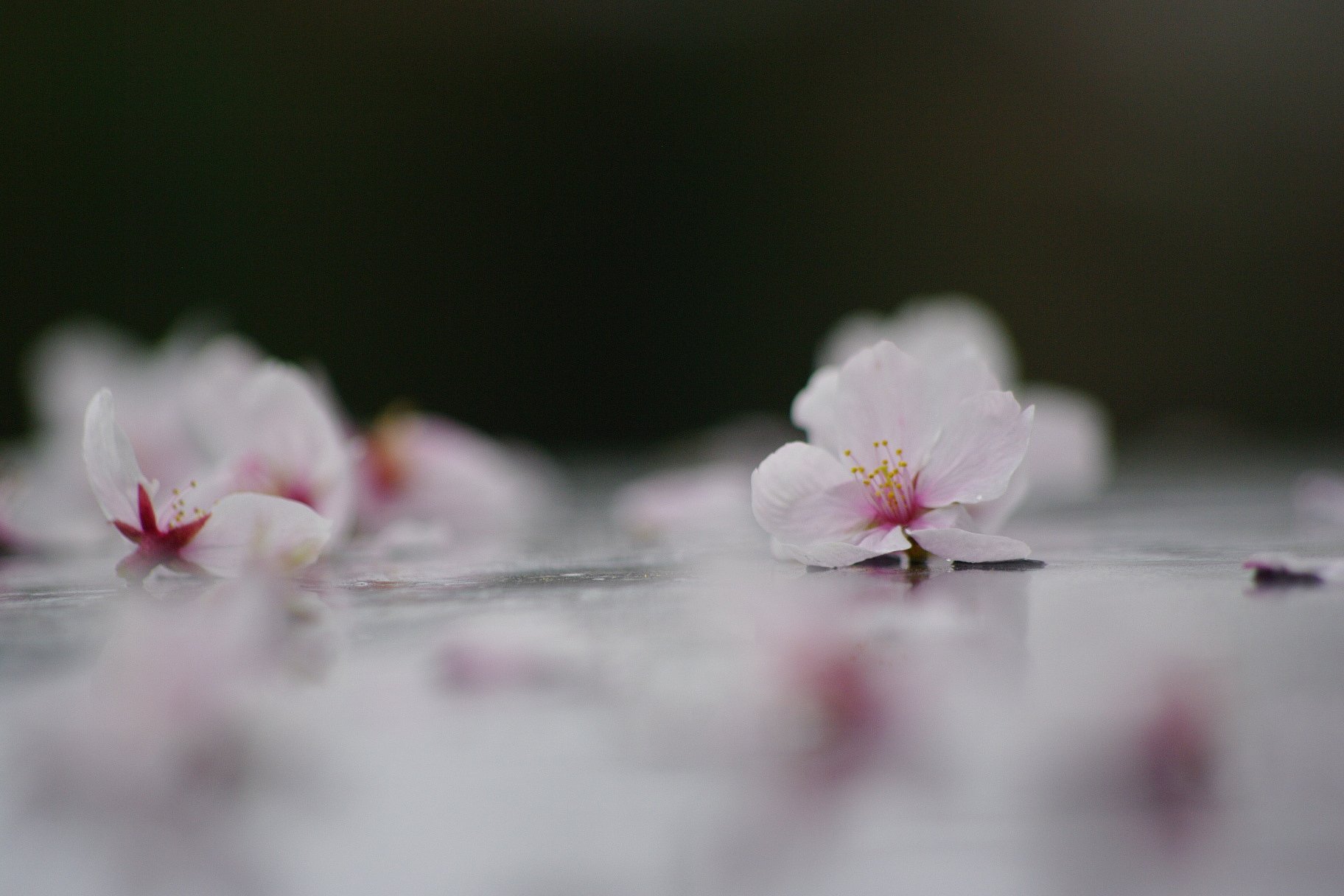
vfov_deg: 3.1
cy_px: 448
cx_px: 672
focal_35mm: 450
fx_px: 16799
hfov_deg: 4.6
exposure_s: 1/160
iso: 320
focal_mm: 300
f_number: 5.8
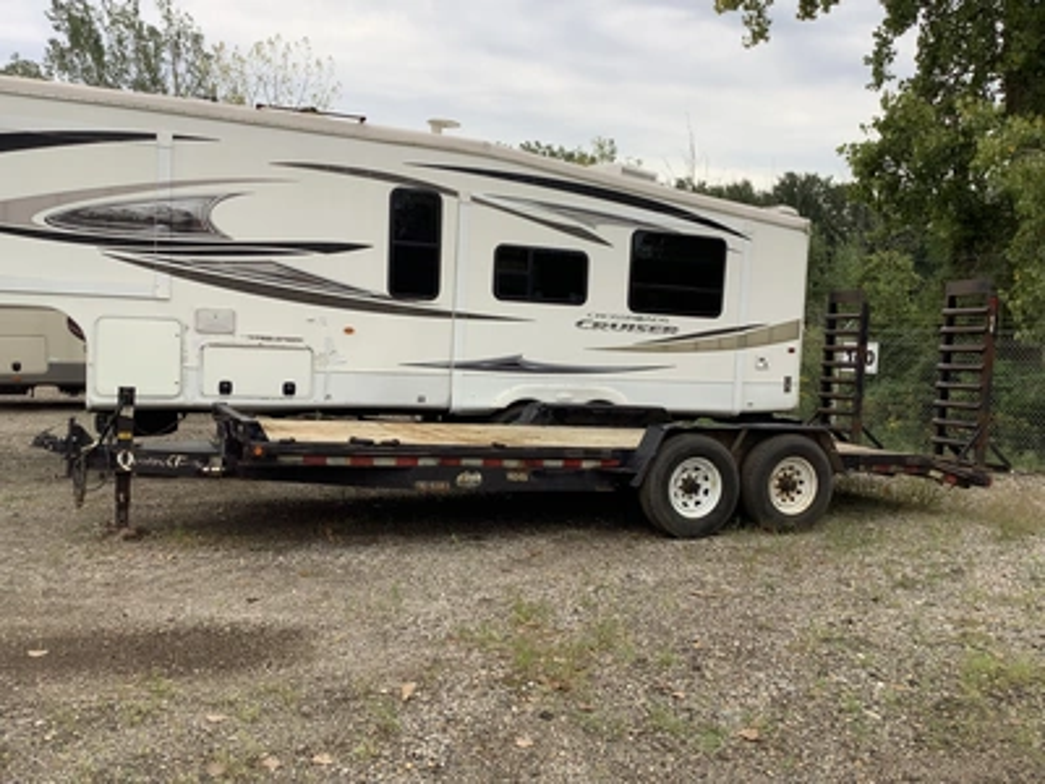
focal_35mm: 31
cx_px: 522
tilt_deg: -2.0
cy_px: 392
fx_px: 936
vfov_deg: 45.4
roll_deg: -3.6
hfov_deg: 58.4
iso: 25
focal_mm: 3.3
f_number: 2.4
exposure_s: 1/157
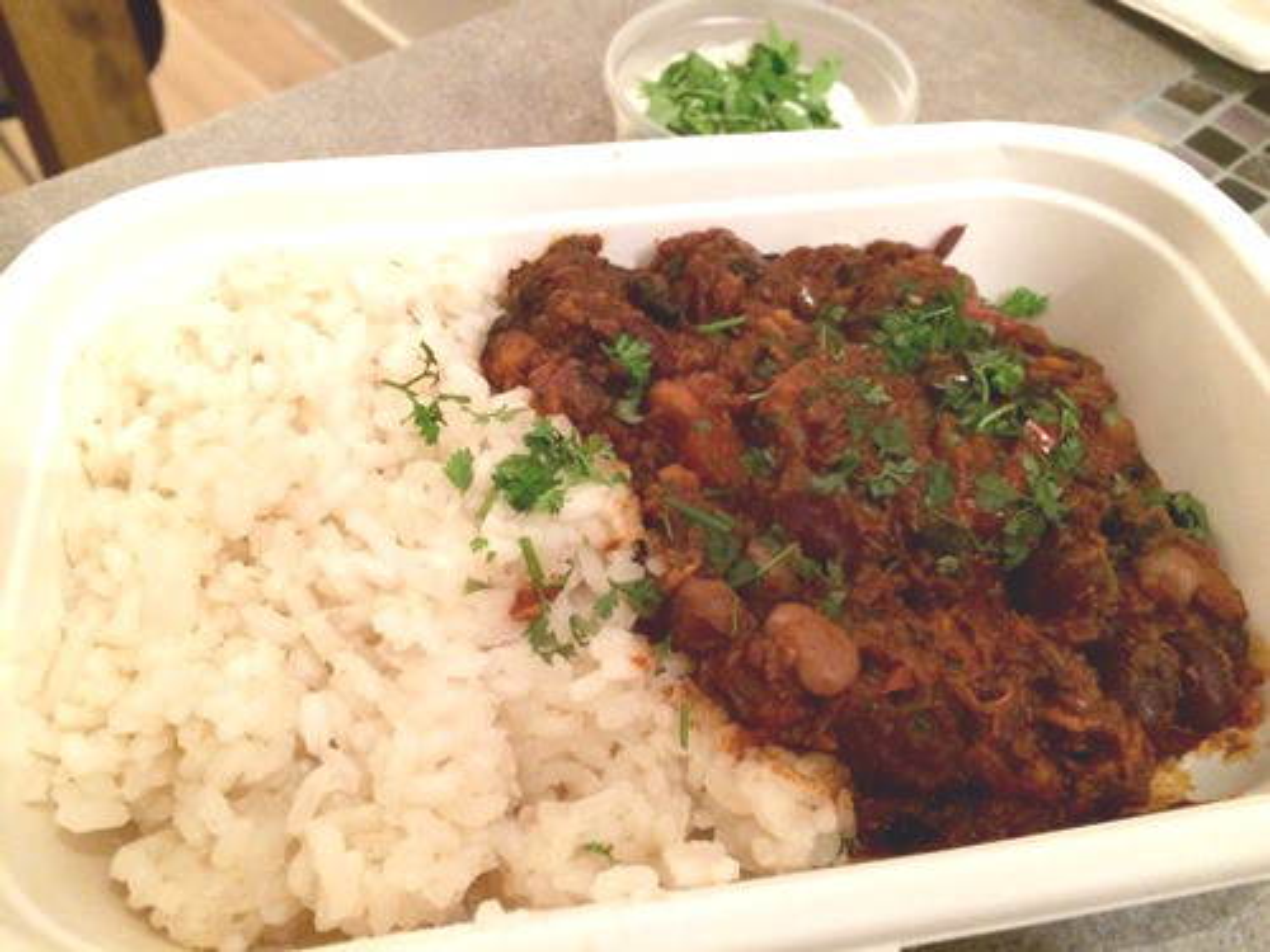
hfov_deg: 61.7
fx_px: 1064
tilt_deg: -50.1
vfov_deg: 48.2
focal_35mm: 29
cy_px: 476
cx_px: 635
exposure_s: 1/15
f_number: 2.2
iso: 320
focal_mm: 4.15
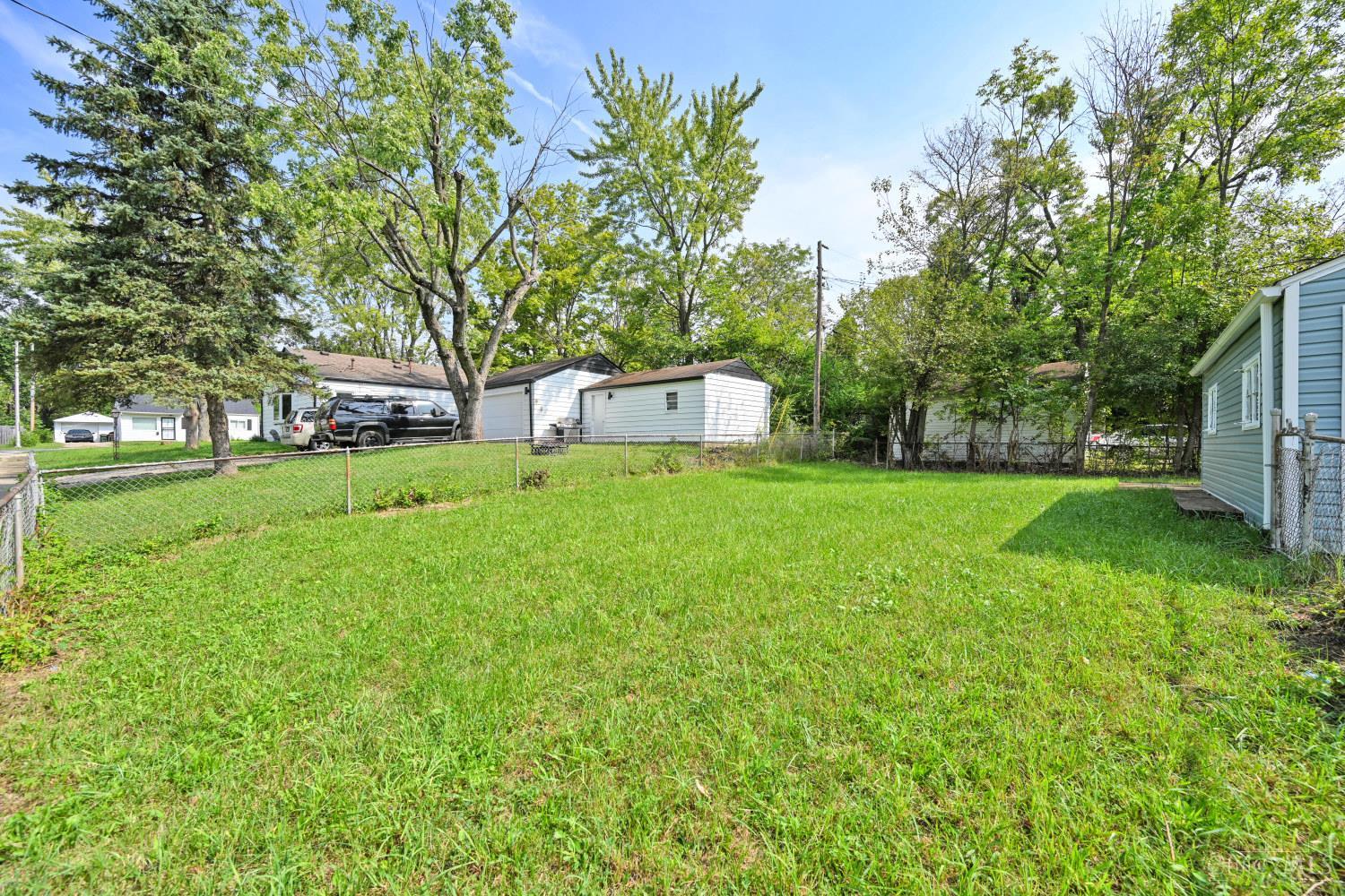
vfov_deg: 81.2
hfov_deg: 104.3
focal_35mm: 14
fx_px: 523
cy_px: 448
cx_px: 672
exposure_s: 1/320
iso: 100
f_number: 6.3
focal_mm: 14
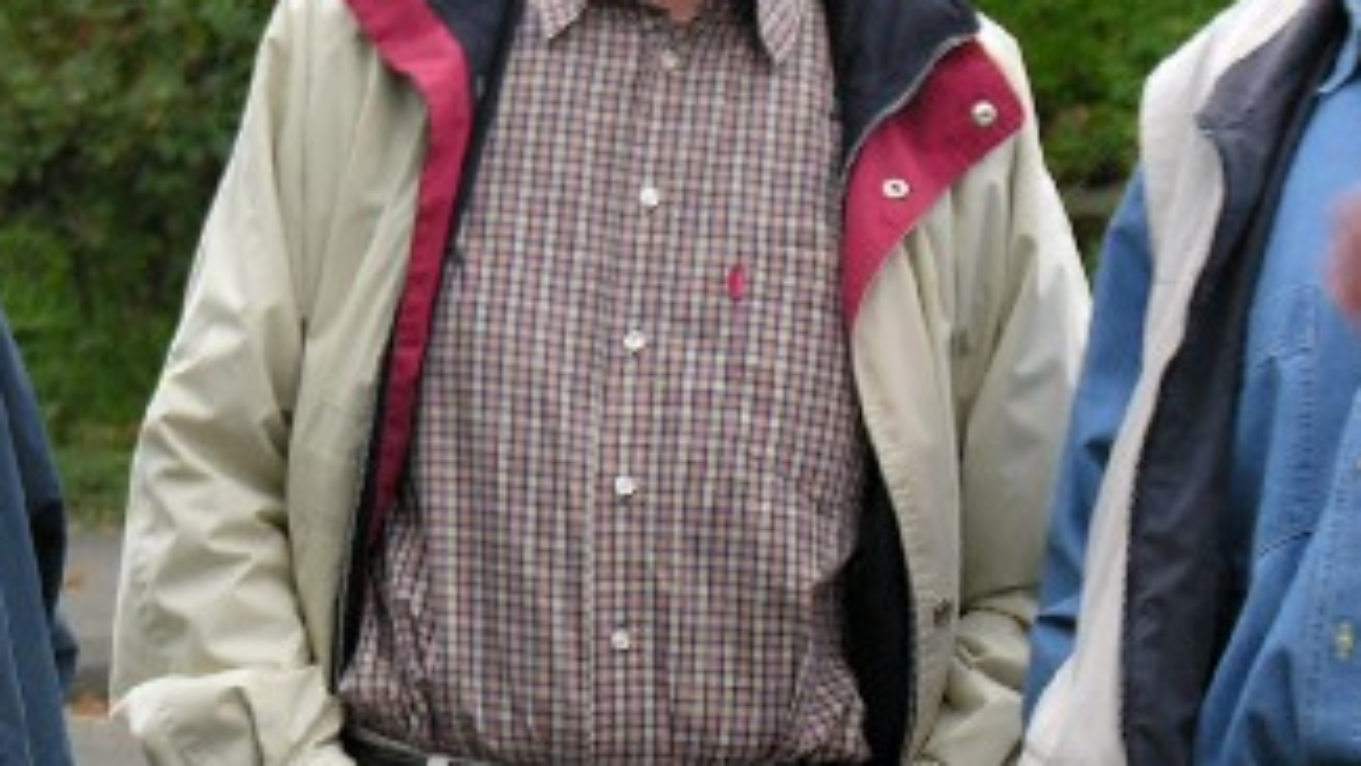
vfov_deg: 3.9
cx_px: 147
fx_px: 11118
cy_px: 322
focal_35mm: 308
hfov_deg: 7.0
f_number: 3.7
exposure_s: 1/63.3
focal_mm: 29.3
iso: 50
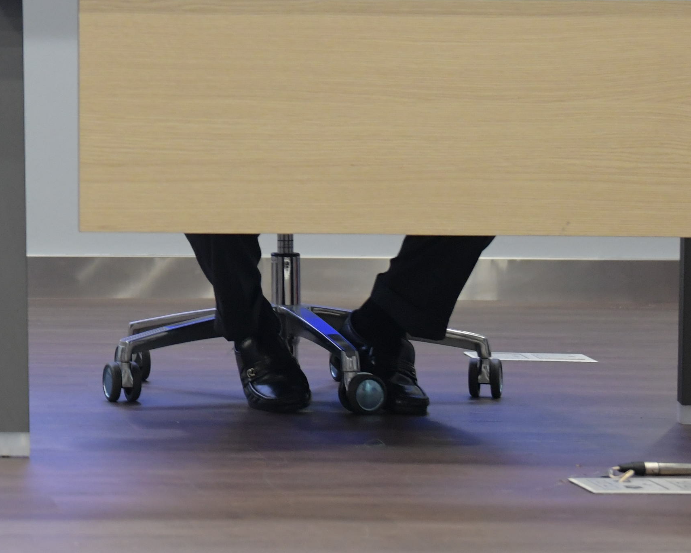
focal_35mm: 170
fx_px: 3476
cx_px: -270
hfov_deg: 11.0
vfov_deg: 9.0
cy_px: -97
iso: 2000
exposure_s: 1/125
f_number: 3.5
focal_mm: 50
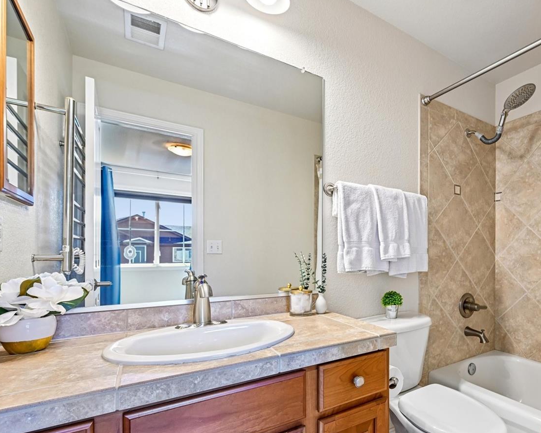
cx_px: 378
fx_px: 304
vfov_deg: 70.5
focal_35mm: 19
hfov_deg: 79.4
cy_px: 249
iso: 400
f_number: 9
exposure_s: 1/13
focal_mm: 14
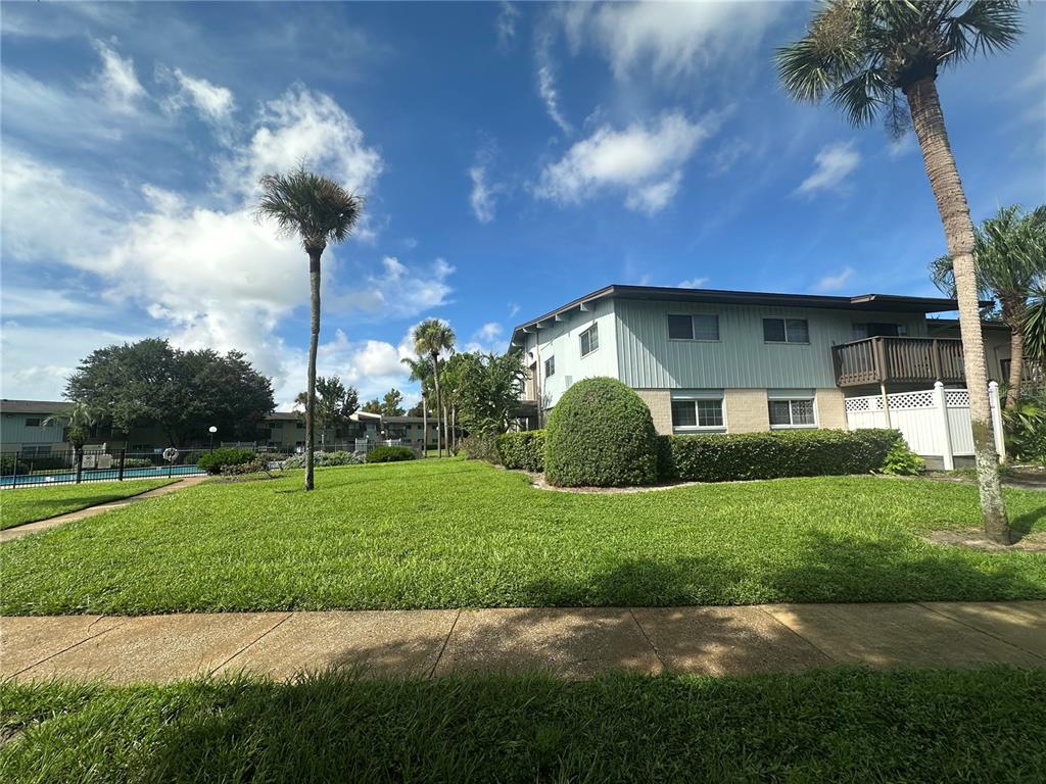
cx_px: 523
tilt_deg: +6.5
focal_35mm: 14
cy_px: 392
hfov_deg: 102.1
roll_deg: +0.6
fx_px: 423
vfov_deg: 85.7
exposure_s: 1/1887
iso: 50
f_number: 2.2
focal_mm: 2.22
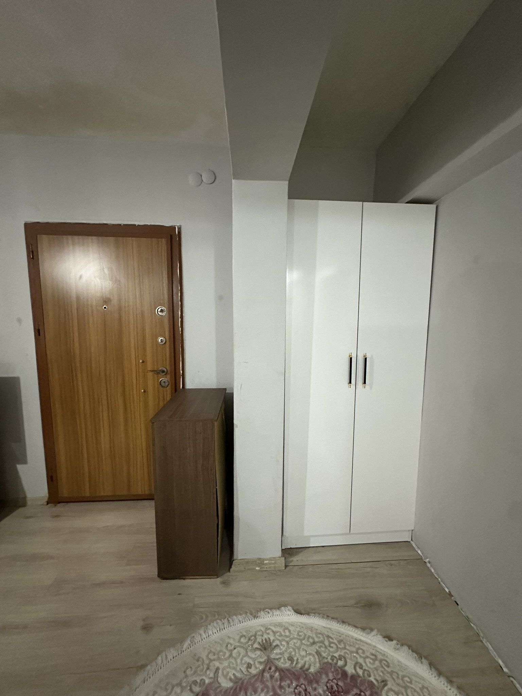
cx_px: 261
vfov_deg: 102.1
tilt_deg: -5.4
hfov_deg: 85.7
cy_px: 348
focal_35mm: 14
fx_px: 281
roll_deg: -0.8
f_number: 2.2
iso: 800
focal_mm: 2.22
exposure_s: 1/50
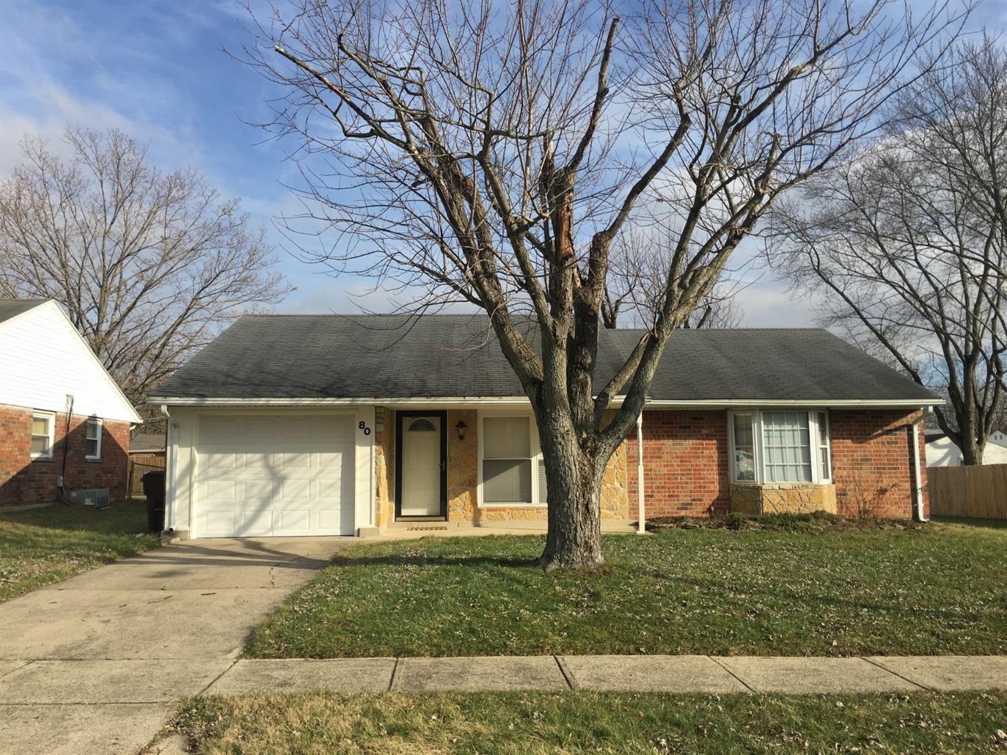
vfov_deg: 48.2
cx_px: 504
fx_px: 843
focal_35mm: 29
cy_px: 378
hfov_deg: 61.7
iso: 25
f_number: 2.2
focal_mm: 4.15
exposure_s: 1/1603
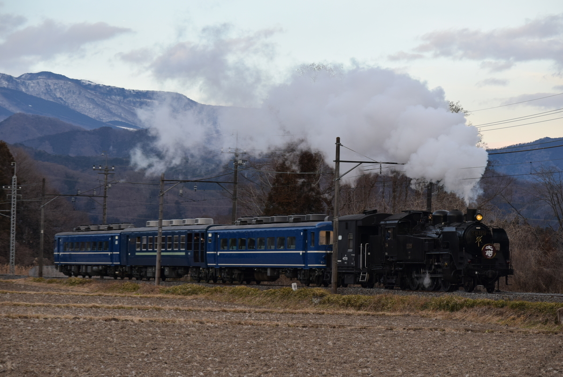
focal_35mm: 147
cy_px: 188
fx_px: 2301
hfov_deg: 14.0
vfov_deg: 9.4
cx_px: 282
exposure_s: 1/320
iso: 400
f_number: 6.3
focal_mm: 98
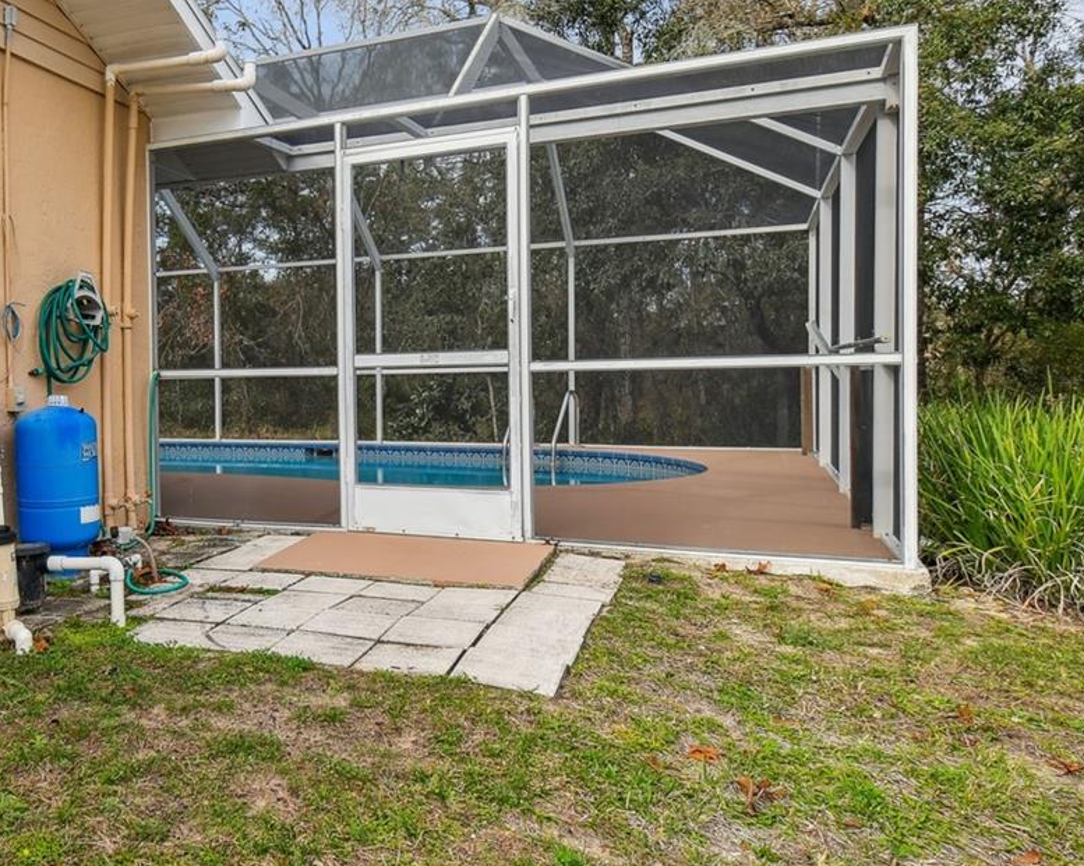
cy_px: 375
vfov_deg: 49.8
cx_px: 198
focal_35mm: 29
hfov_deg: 55.6
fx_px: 930
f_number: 7.1
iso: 100
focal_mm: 10
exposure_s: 1/80
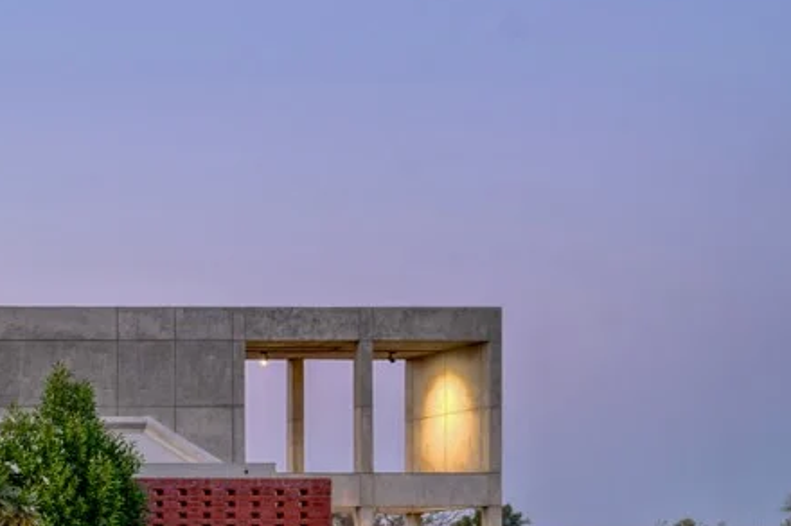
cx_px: -600
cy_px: 601
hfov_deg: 19.5
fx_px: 1757
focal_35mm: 80
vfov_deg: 16.5
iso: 200
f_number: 8
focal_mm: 22
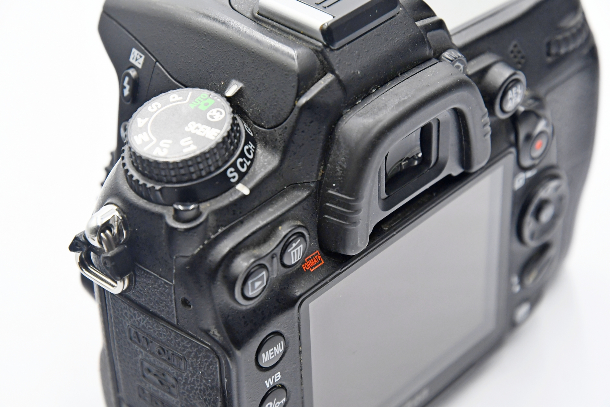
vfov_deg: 13.0
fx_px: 1779
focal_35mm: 105
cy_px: 204
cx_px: 305
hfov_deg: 19.5
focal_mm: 70
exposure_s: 1/125
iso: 1600
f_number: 7.1
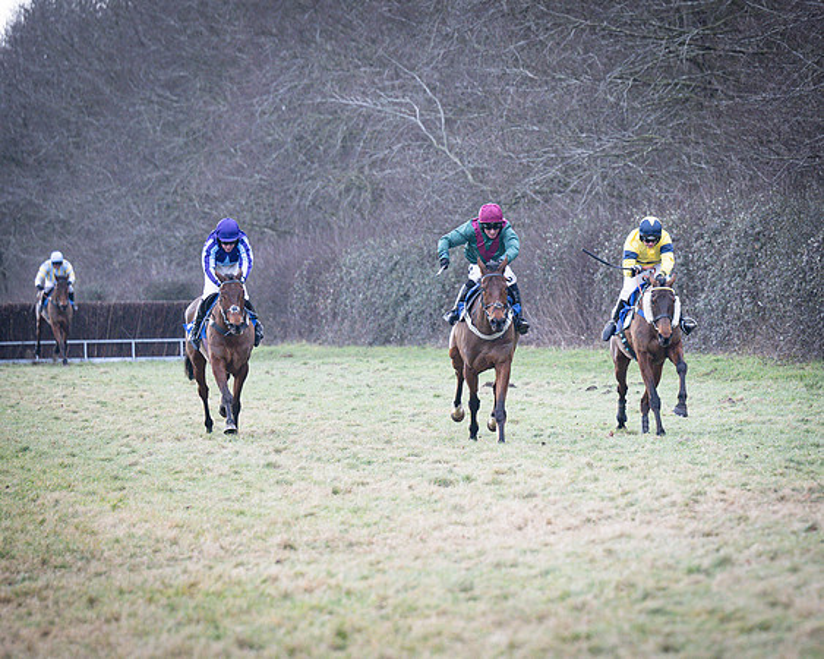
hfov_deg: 6.1
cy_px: 458
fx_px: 7719
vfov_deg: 4.9
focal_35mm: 317
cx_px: 688
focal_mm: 135
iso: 400
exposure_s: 1/1600
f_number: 2.8
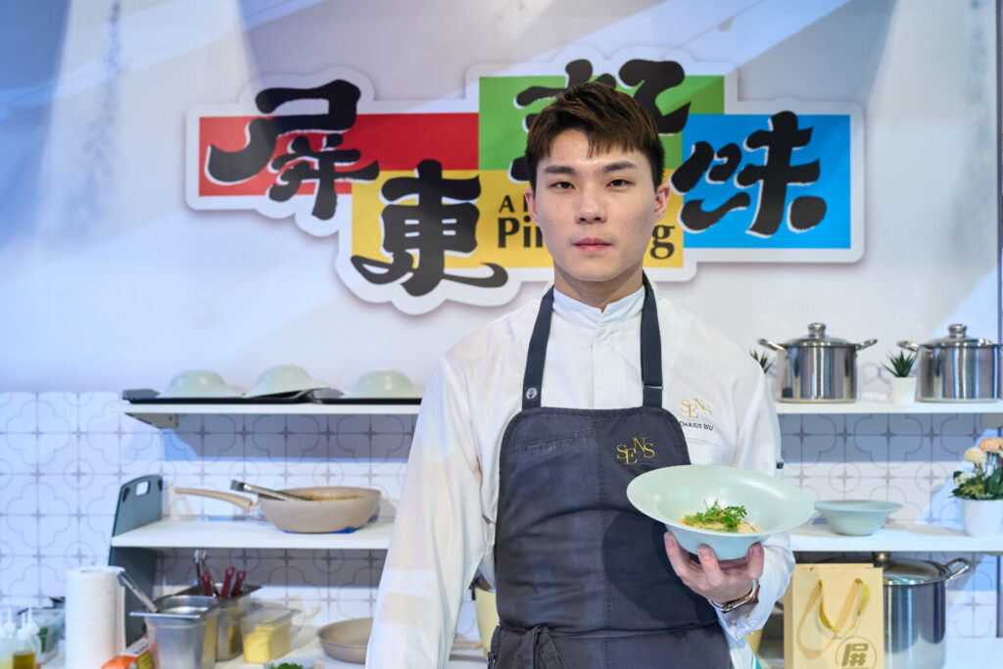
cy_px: 334
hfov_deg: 63.7
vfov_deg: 45.0
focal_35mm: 29
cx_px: 502
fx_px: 808
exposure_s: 1/200
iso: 1250
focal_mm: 29
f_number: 4
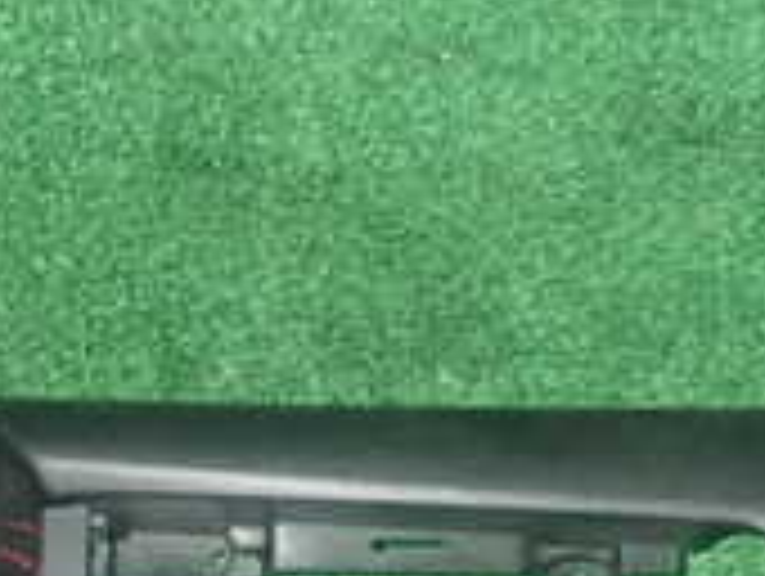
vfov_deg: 16.1
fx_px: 1948
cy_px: 711
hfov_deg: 21.8
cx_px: 99
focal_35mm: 88
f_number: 5.6
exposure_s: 1/30
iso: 800
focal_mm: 4.5
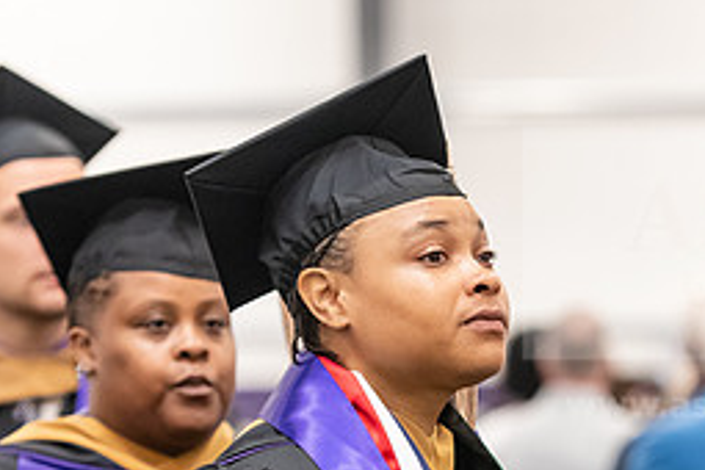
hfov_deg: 7.8
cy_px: 463
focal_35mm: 264
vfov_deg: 5.2
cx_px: 440
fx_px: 5170
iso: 3200
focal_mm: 116
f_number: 3.2
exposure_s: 1/200
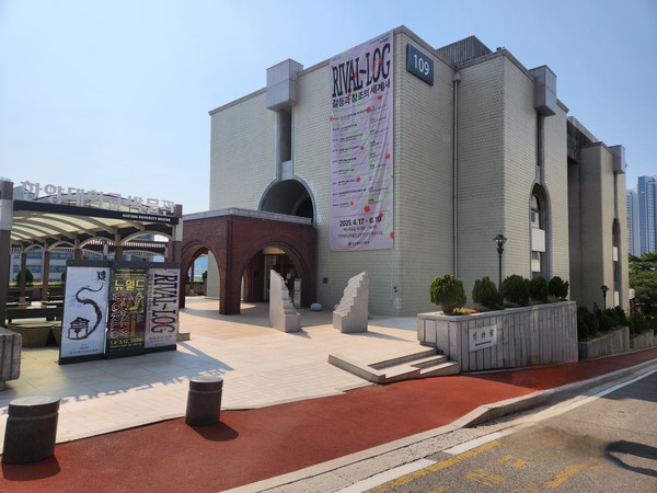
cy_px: 246
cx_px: 328
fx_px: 437
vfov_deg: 58.9
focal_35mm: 23
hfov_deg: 73.9
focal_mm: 5.4
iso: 20
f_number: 1.8
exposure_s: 1/3333
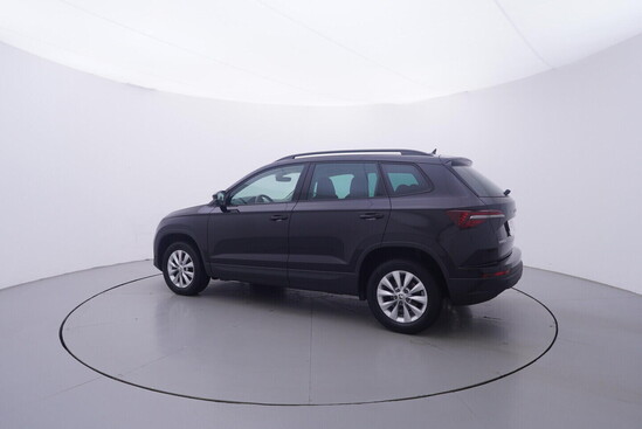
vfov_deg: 56.2
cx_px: 321
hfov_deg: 77.3
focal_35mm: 22
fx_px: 402
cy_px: 214
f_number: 5
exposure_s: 1/80
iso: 200
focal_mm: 15
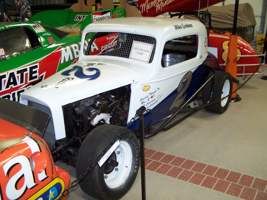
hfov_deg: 49.0
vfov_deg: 37.7
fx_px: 293
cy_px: 100
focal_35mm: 38
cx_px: 134
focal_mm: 6.3
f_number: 2.8
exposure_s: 1/15
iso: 140
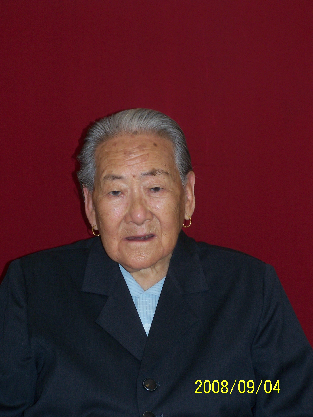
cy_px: 208
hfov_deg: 12.7
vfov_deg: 16.8
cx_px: 156
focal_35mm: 117
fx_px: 1411
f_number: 3.2
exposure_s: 1/100
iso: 140
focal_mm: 19.4
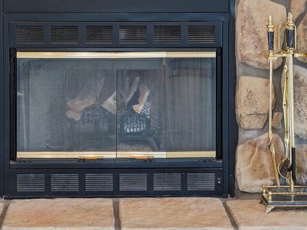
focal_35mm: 101
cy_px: -38
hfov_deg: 19.5
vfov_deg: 14.3
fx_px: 893
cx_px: 116
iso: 400
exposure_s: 1/8
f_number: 8
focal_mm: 29.5
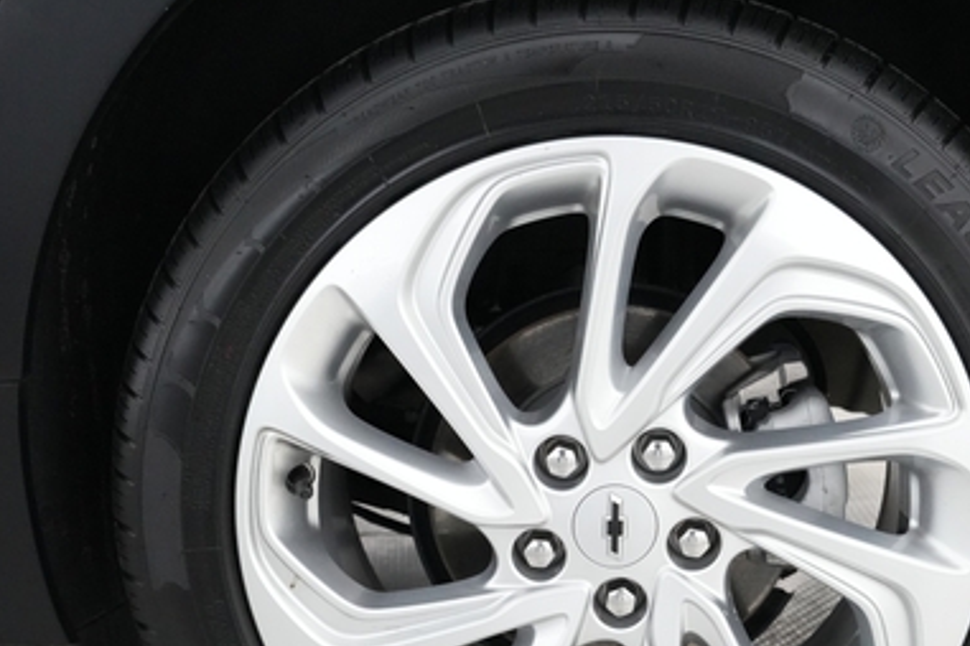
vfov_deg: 31.2
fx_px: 1132
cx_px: 639
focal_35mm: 42
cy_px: 504
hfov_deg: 45.8
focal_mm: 25
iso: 10000
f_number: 4.5
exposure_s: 1/200
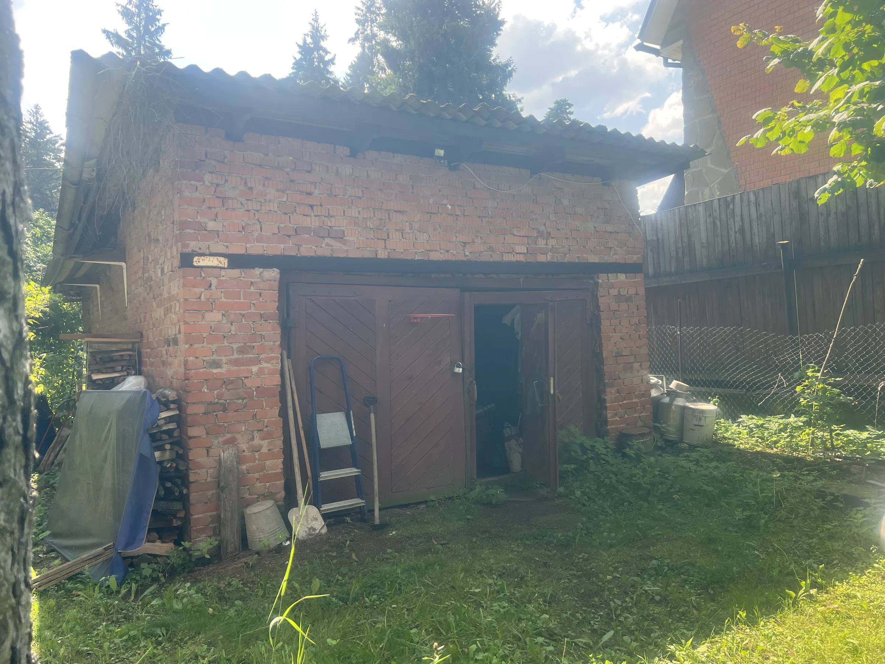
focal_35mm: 26
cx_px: 442
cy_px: 332
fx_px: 665
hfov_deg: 67.3
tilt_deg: +0.8
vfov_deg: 53.1
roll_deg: +1.0
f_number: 1.5
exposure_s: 1/902
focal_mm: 5.7
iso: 50
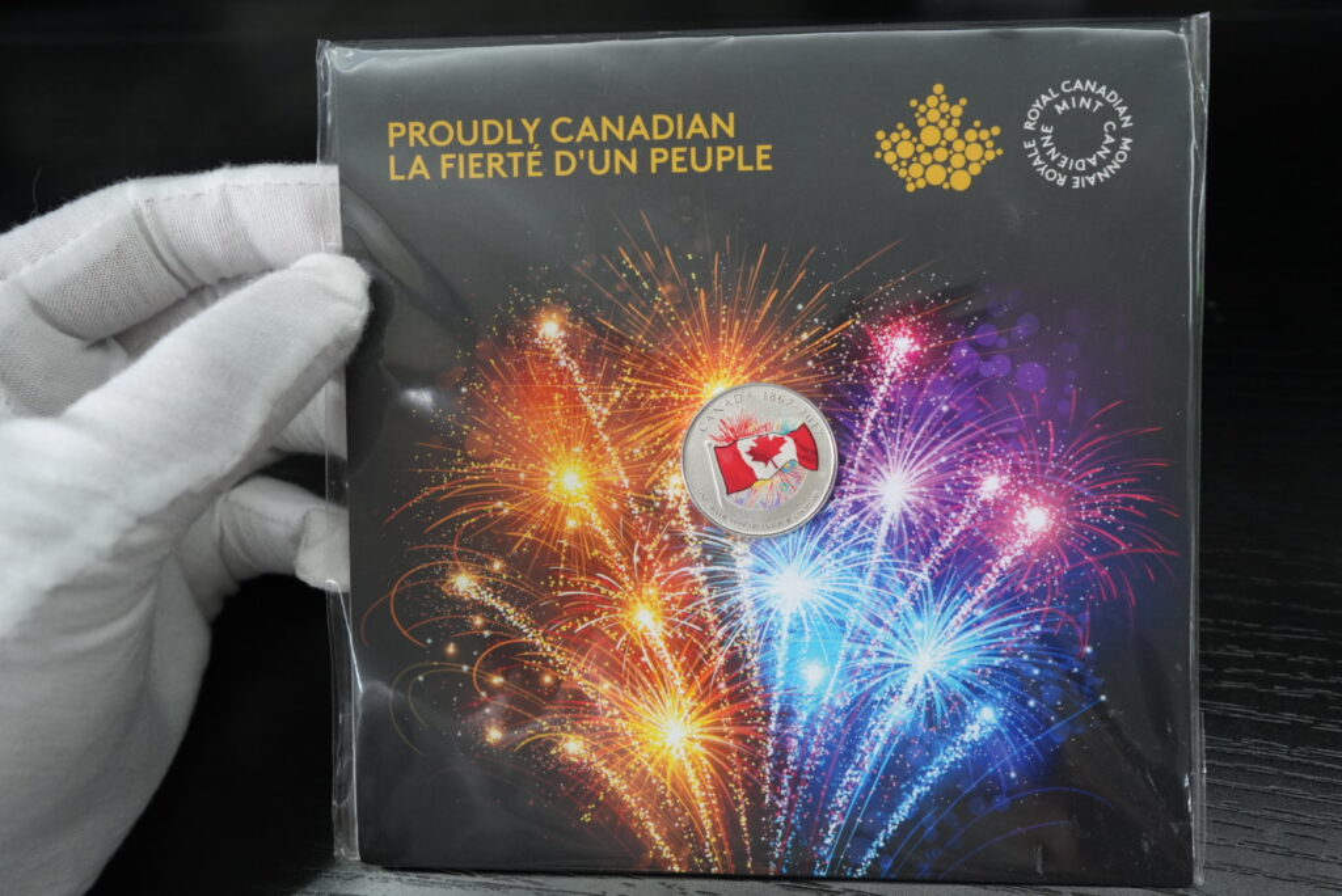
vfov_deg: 56.2
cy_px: 448
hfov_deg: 77.3
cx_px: 671
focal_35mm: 22
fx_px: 839
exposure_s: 1/60
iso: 800
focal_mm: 15
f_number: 4
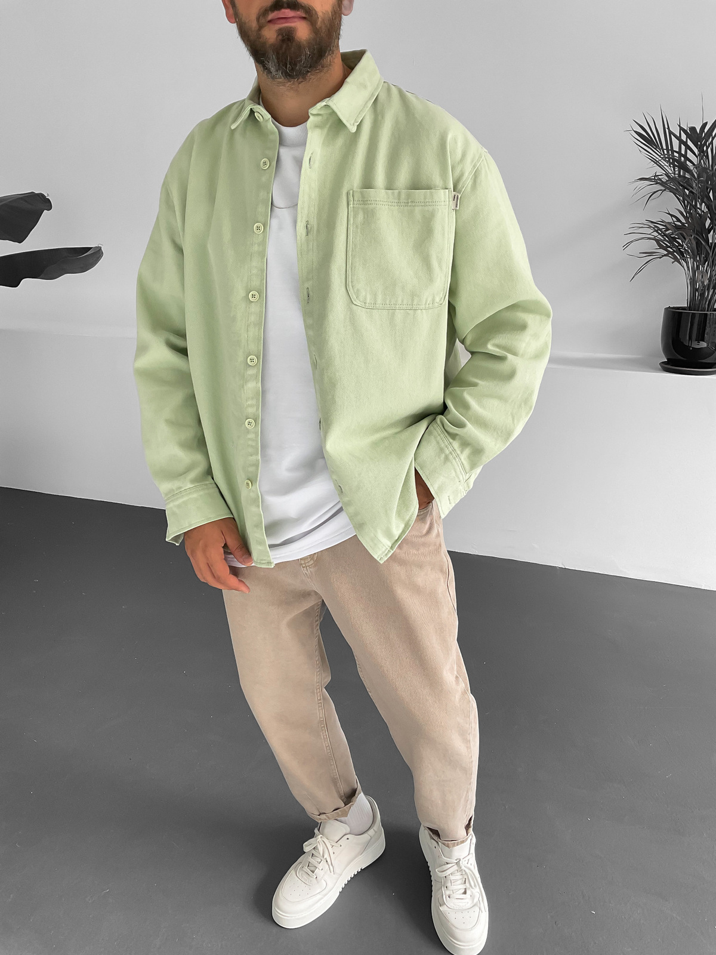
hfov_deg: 48.2
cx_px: 358
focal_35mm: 29
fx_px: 800
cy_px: 478
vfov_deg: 61.7
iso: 50
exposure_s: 1/120
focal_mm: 3
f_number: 1.8
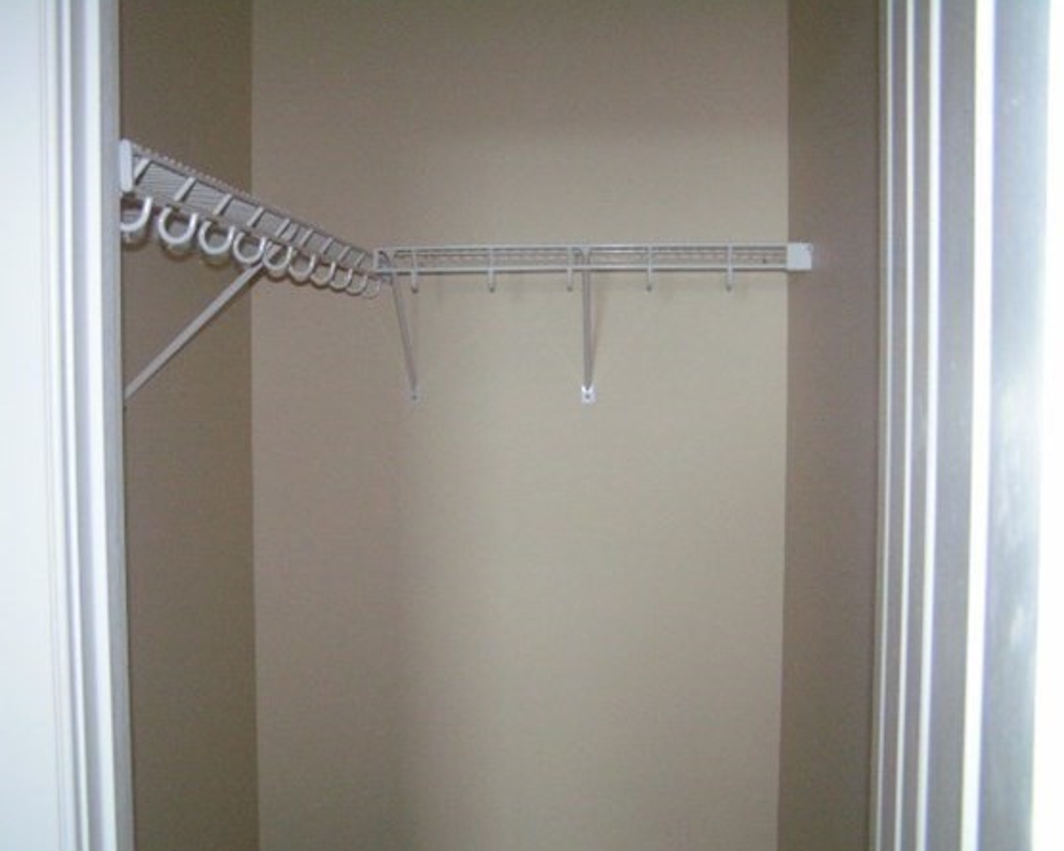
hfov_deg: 45.8
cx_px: 498
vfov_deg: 37.3
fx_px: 1260
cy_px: 423
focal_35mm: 40
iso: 200
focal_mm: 6.3
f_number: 2.8
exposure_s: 1/40
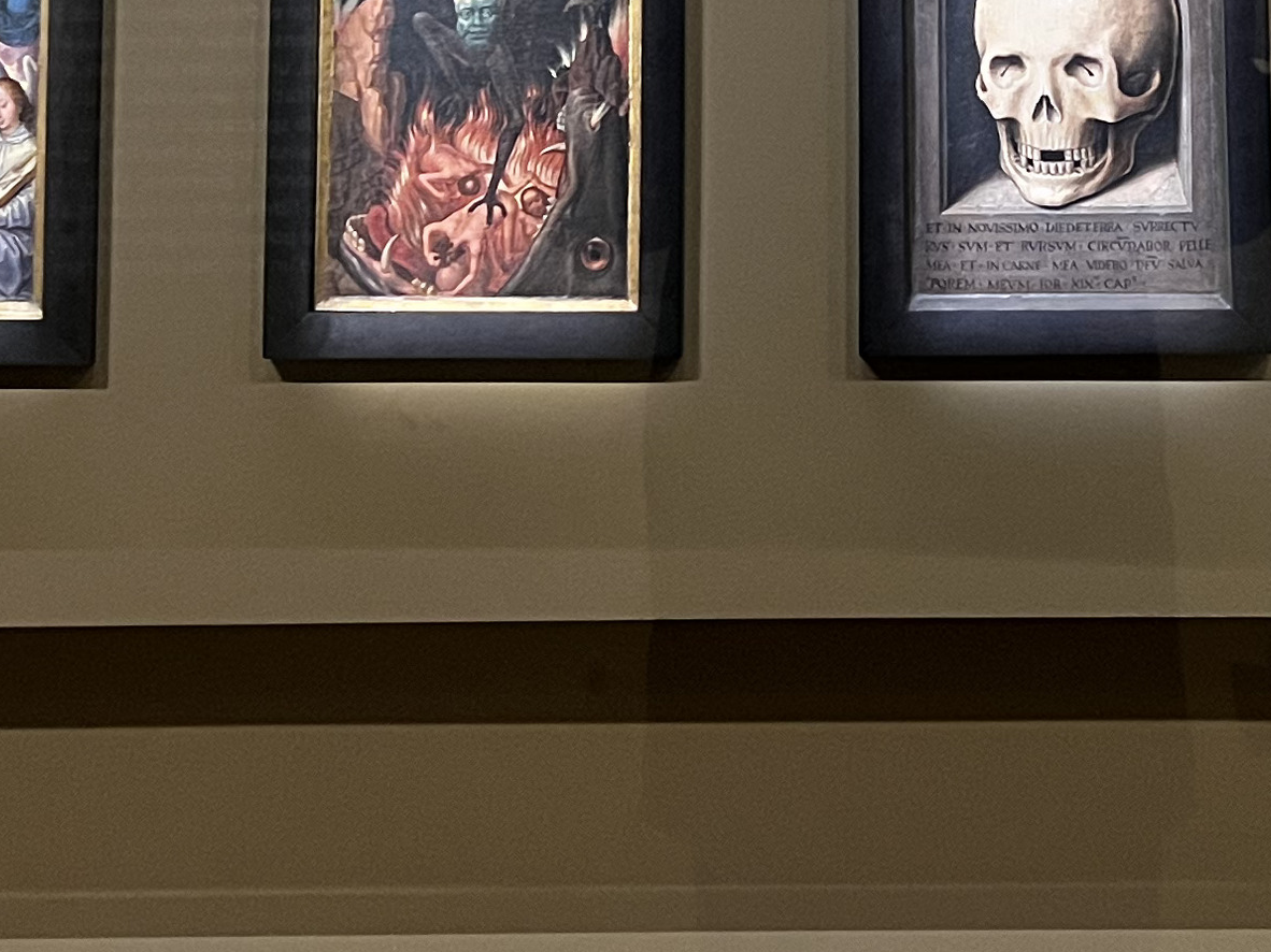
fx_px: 3230
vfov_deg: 16.2
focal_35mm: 88
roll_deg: +0.5
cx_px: 846
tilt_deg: -0.9
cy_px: -149
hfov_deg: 22.2
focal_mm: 5.7
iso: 500
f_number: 1.5
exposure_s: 1/42
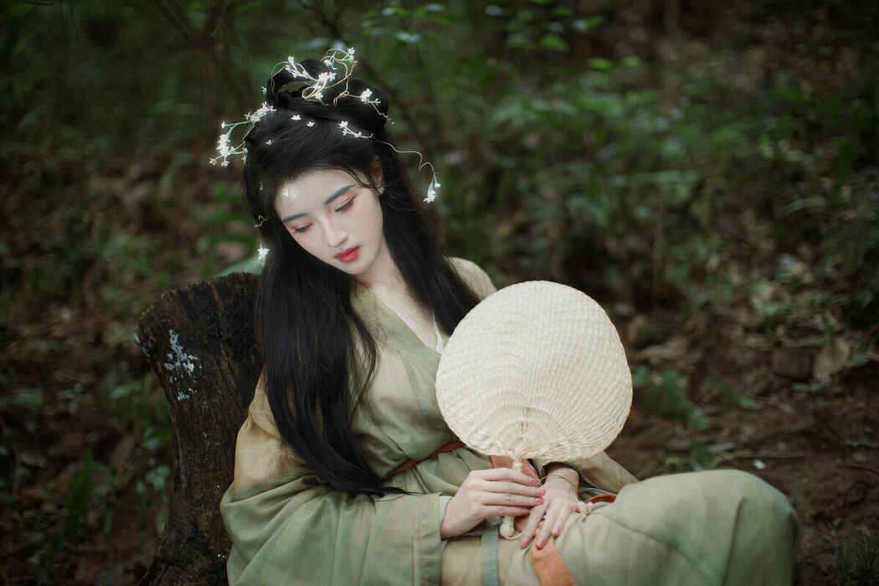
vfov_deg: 27.5
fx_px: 1196
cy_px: 293
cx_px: 440
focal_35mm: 49
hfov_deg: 40.3
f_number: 1.4
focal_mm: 50
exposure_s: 1/100
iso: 500
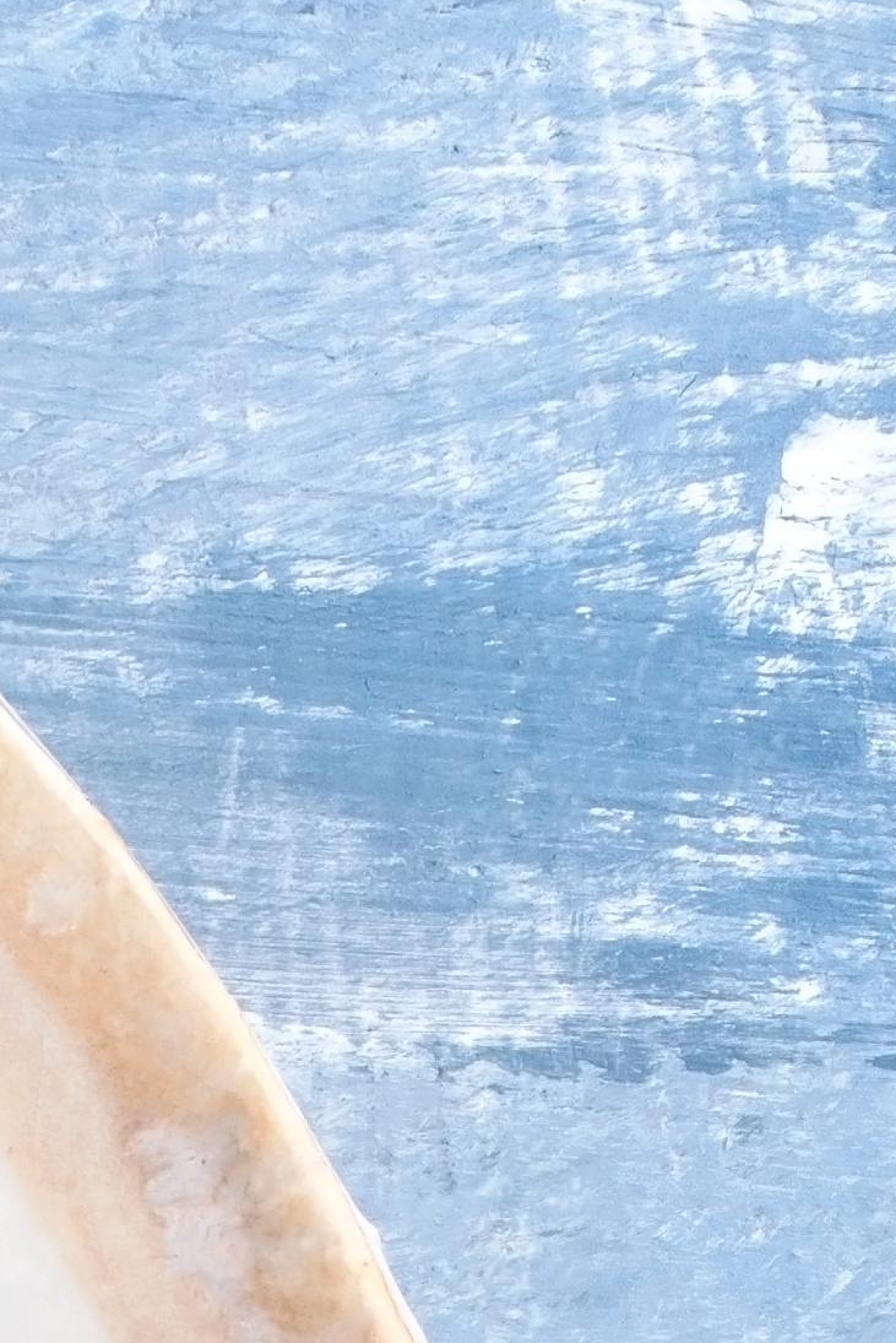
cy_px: 3933
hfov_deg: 4.0
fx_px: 12531
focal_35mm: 336
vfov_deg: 5.7
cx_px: -1245
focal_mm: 50
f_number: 9
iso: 200
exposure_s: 1/200
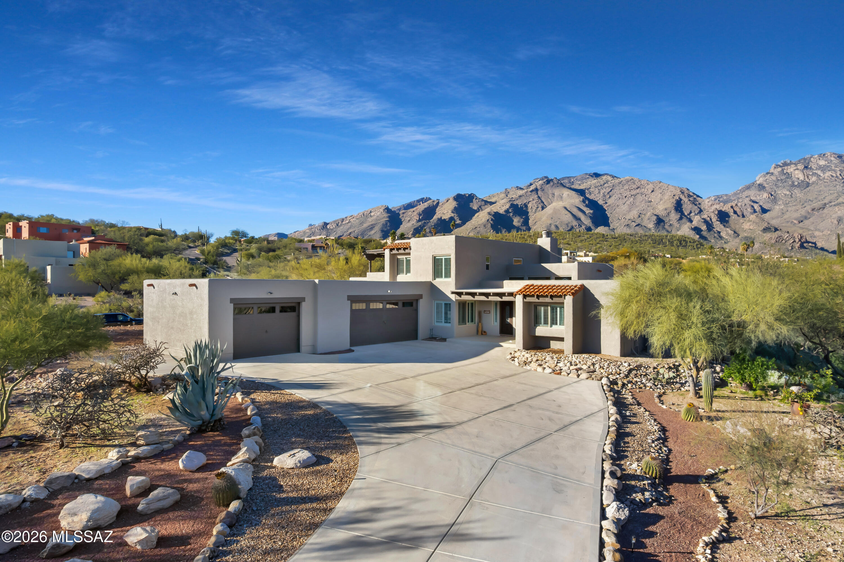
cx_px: 422
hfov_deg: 78.6
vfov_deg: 57.2
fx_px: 516
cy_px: 281
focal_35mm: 22
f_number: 2.8
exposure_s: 1/1500
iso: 120
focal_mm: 8.38
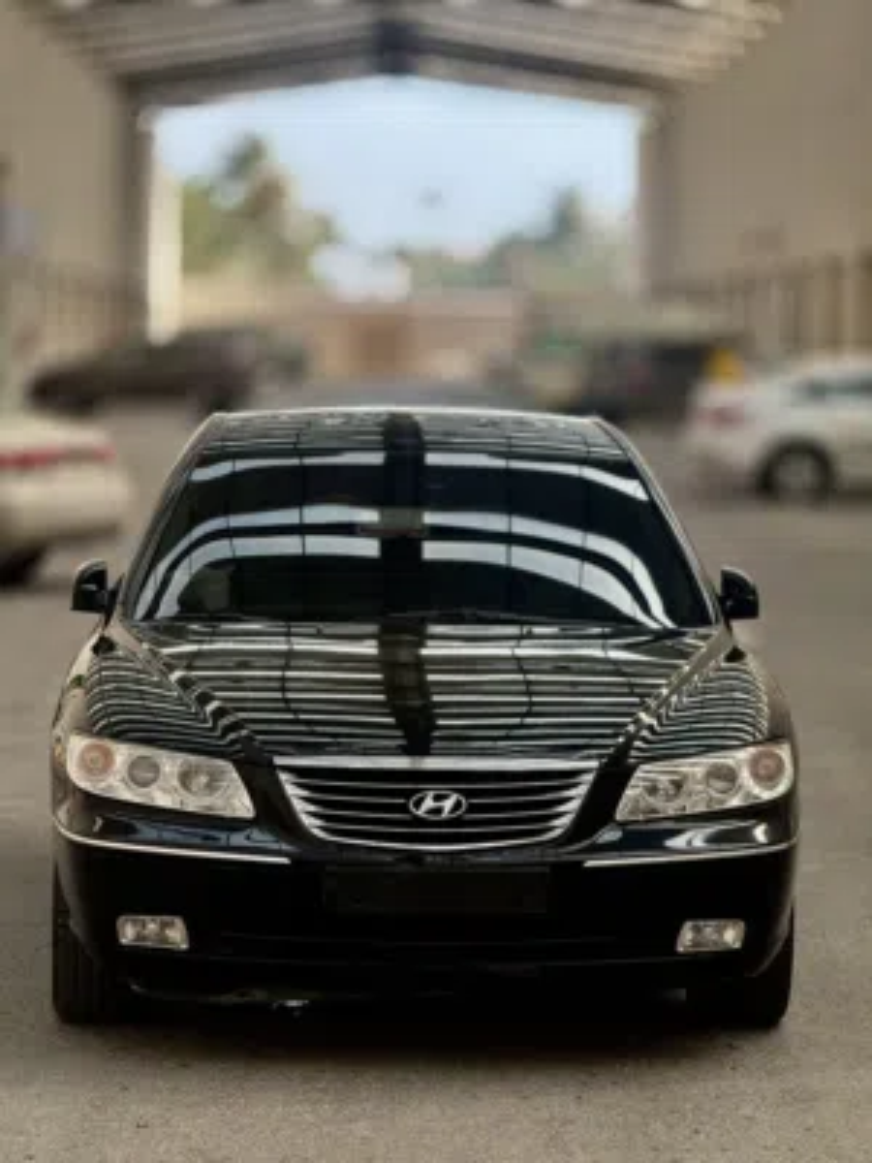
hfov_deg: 12.3
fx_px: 4031
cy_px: 582
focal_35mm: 120
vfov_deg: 16.4
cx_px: 436
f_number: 2.8
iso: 64
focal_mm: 15.66
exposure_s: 1/127
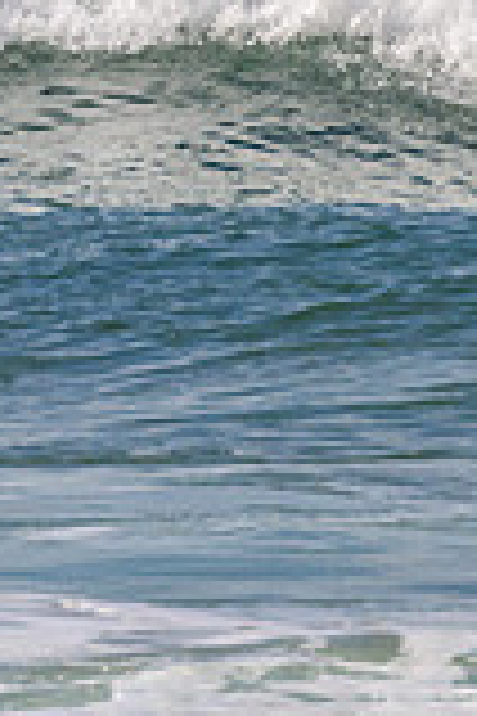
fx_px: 58050
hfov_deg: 0.5
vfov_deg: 0.7
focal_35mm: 2921
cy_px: -106
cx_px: -684
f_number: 11
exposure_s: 1/2000
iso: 1250
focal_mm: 800
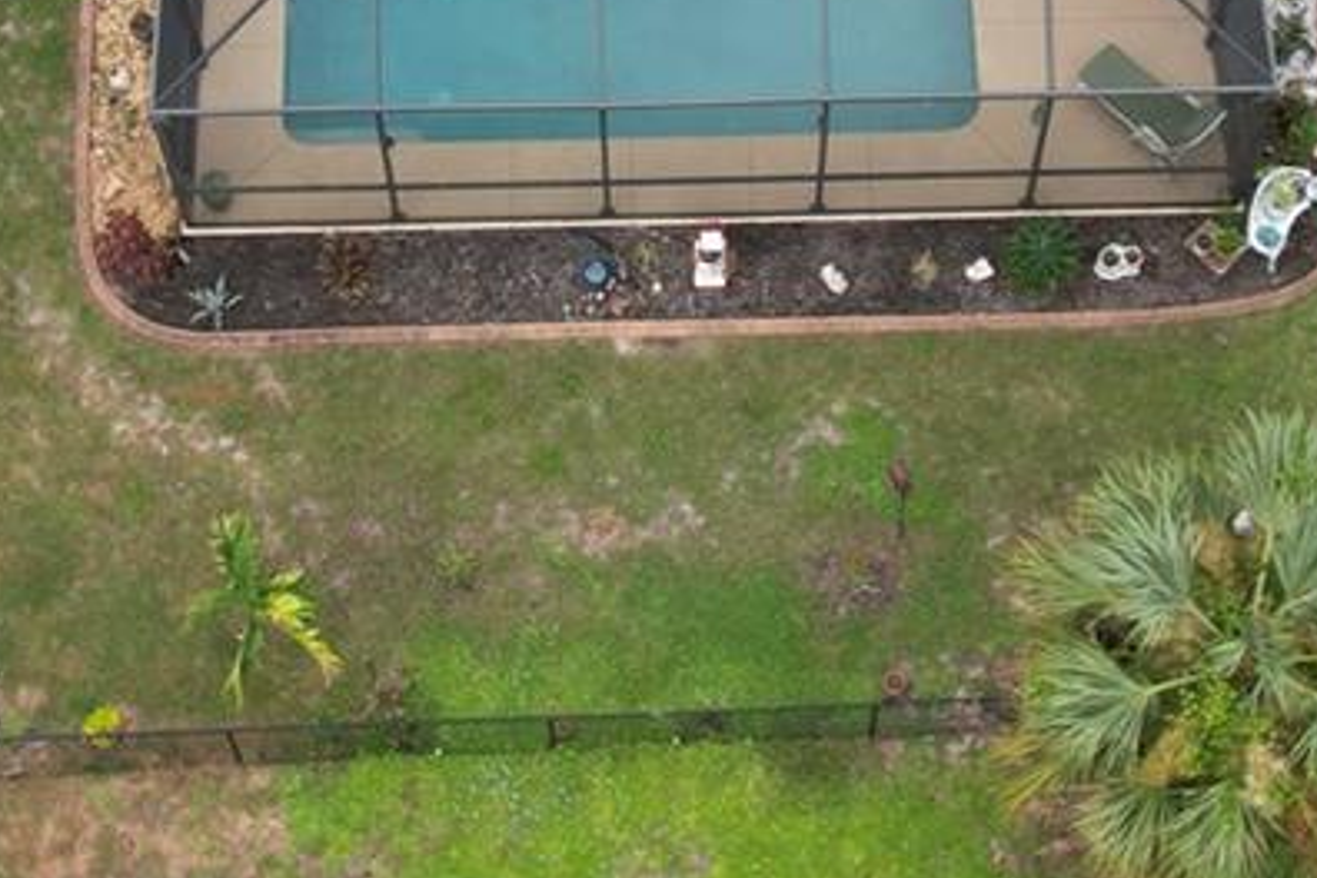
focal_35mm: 89
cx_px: 615
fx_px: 3256
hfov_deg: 22.9
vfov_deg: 14.4
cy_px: -406
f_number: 2.8
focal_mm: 8.38
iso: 110
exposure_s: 1/20
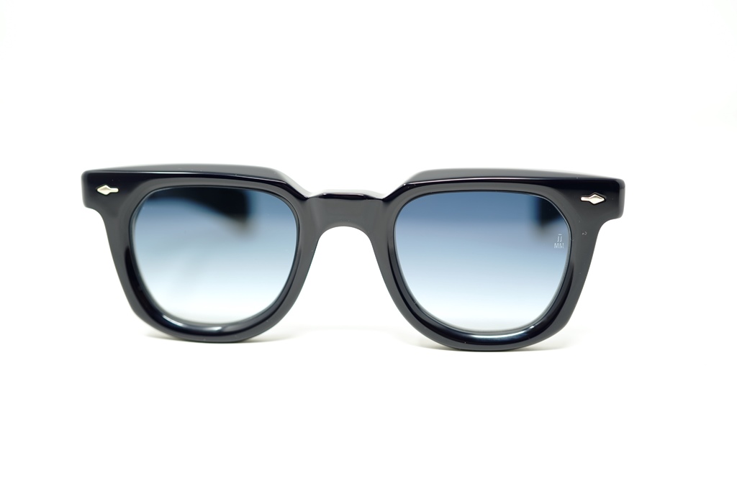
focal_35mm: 50
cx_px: 368
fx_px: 1024
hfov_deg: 39.6
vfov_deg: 27.0
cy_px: 246
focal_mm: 50
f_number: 2.8
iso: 200
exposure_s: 1/50
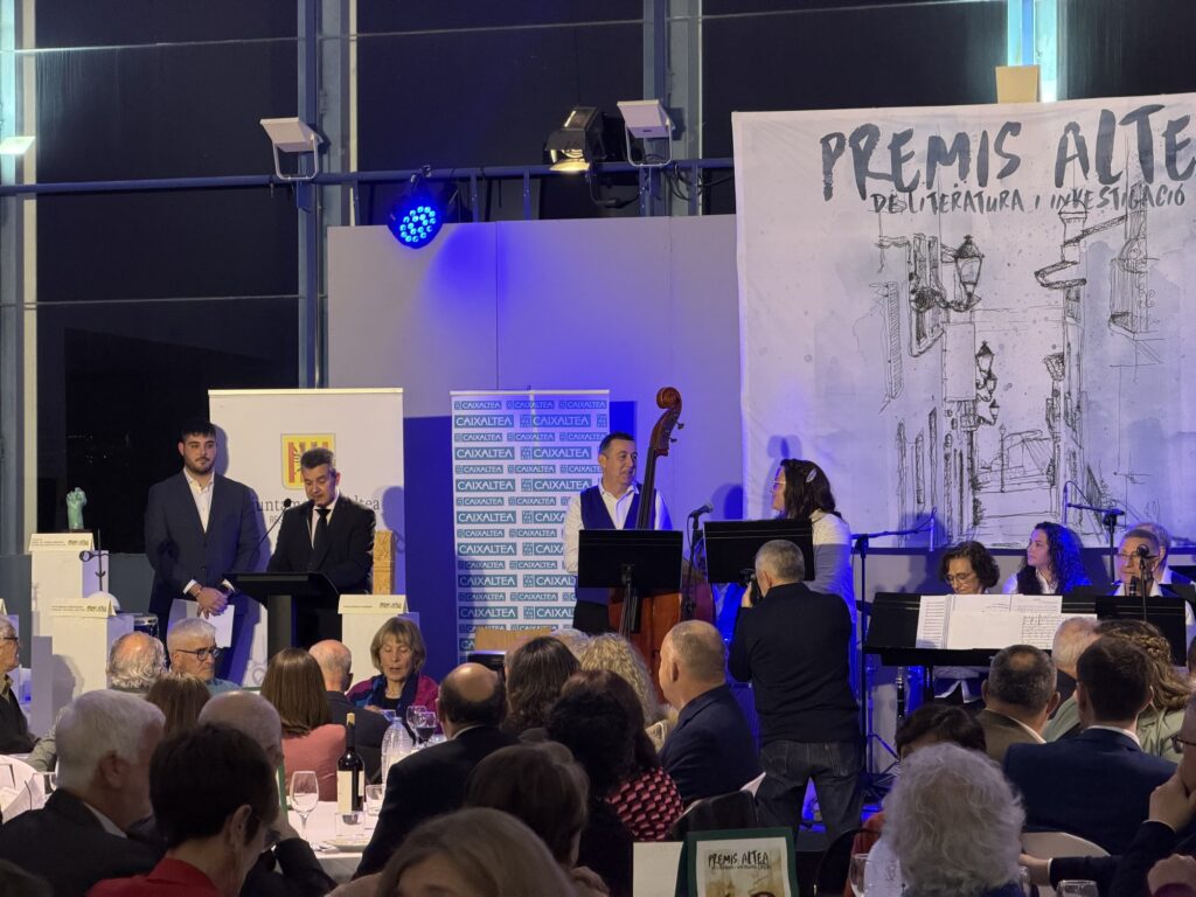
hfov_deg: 19.6
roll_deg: +0.0
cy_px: 448
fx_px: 3455
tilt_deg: +1.1
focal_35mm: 100
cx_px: 598
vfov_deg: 14.8
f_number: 2.8
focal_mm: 16.89
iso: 400
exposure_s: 1/50
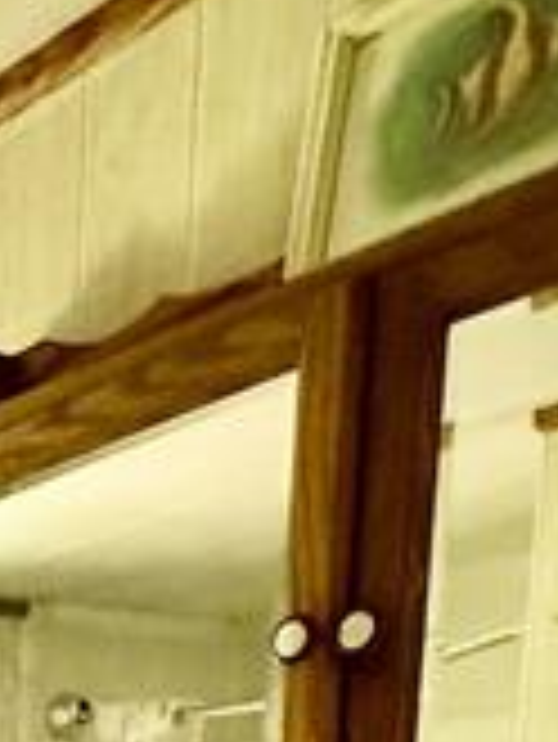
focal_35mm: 65
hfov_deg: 18.1
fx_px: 1395
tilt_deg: -9.1
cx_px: -441
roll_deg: +1.0
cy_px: 1223
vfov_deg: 22.2
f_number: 2.2
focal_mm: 2.22
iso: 1000
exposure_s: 1/60
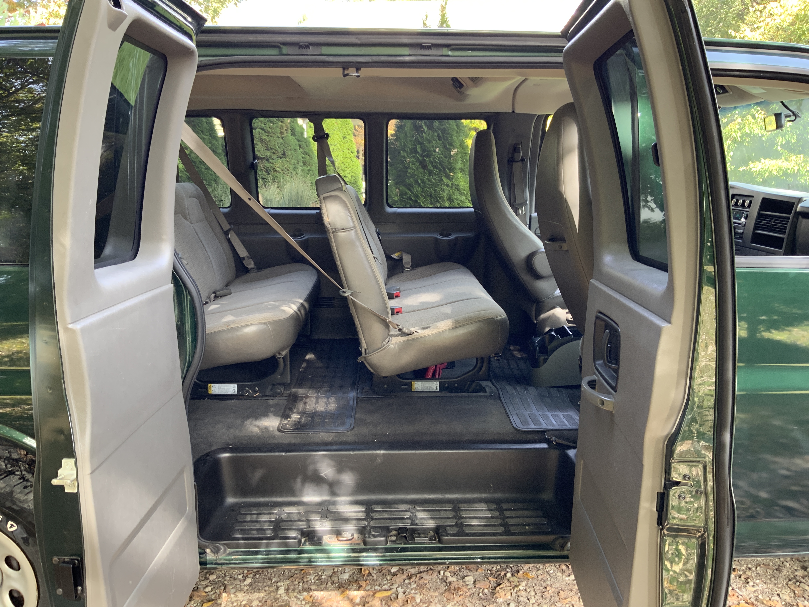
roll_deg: -0.3
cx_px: 404
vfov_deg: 48.2
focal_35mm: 29
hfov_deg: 61.7
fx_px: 678
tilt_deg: -12.2
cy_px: 304
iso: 64
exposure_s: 1/95
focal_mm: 3
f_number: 1.8
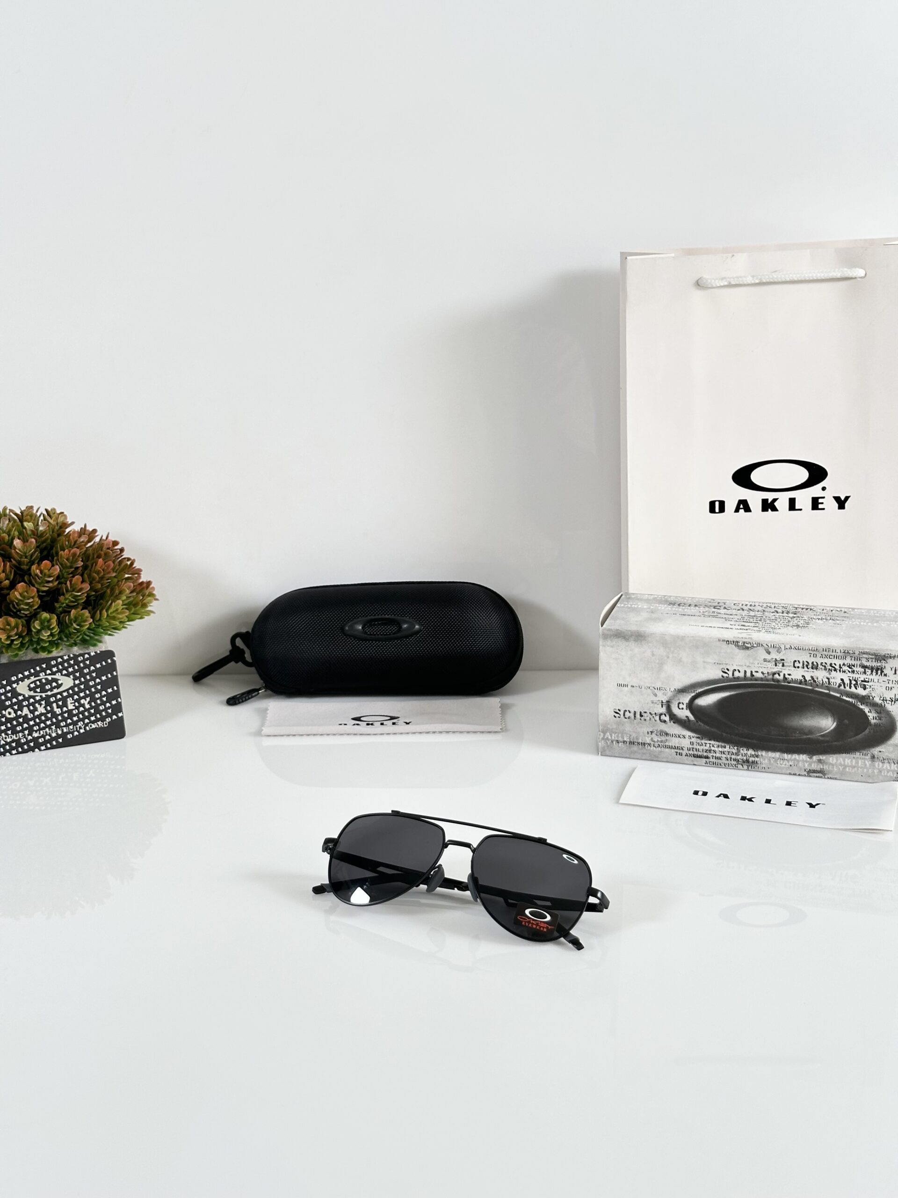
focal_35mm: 48
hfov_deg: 30.3
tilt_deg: -17.9
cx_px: 449
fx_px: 1660
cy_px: 599
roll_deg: +0.4
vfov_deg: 39.7
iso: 50
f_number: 1.78
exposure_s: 1/100
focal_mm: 6.86
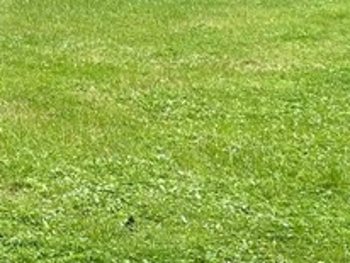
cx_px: -200
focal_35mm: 129
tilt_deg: -2.5
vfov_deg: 11.1
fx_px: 1306
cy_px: -119
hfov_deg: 14.1
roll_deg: +1.1
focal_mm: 5.7
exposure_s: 1/401
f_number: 1.5
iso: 50
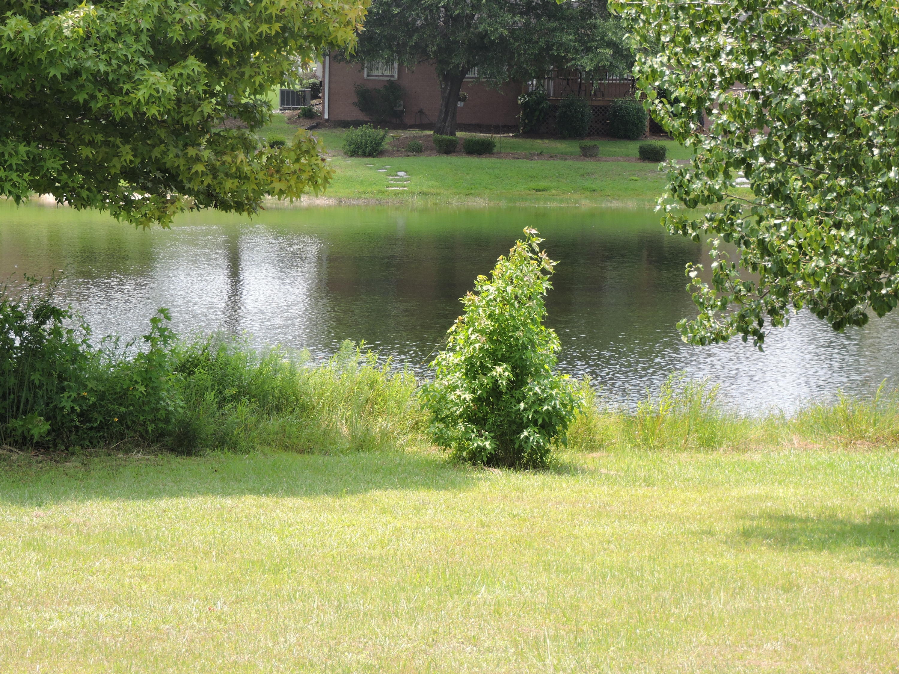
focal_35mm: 135
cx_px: 450
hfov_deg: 14.6
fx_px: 3506
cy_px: 337
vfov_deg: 11.0
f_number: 5
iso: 100
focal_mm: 24.2
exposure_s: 1/160
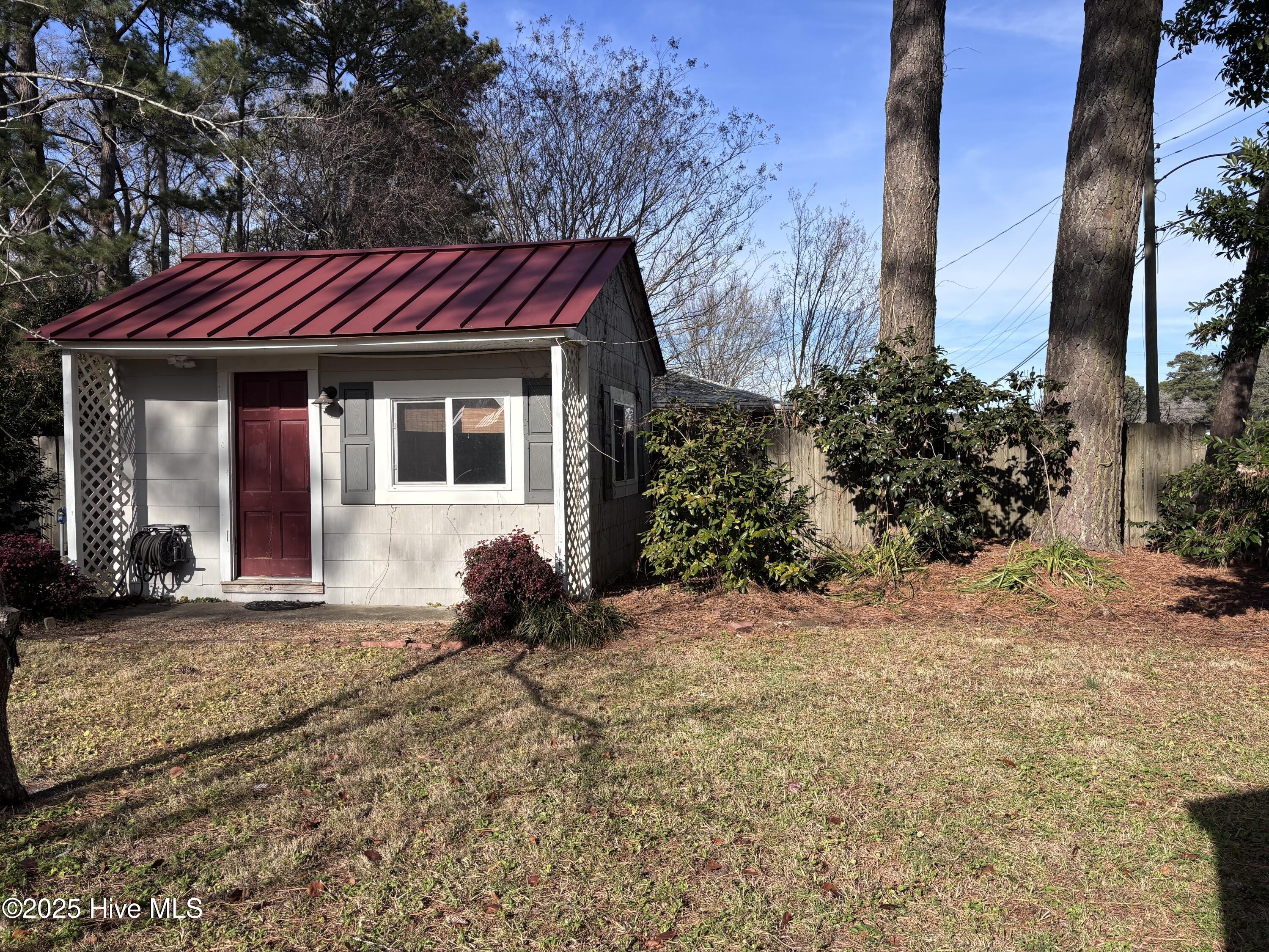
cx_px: 634
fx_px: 953
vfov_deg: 53.1
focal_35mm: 26
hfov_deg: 67.3
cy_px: 476
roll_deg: +0.6
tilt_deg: -2.5
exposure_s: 1/2778
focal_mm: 5.96
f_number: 1.6
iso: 50
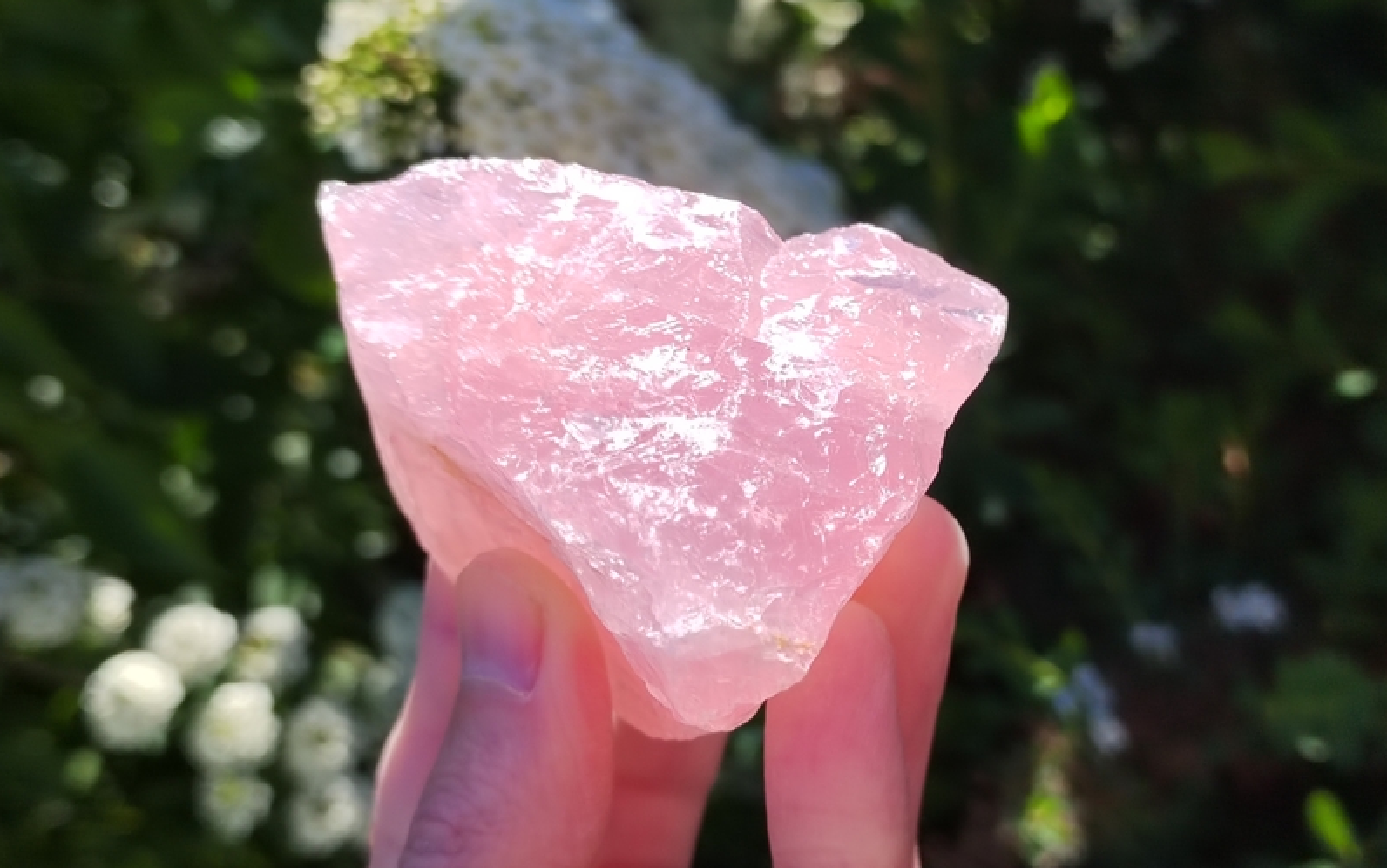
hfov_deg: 41.0
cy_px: 417
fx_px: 1853
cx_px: 692
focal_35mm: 49
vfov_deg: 26.4
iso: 303
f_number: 1.9
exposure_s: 1/1658
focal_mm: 5.52
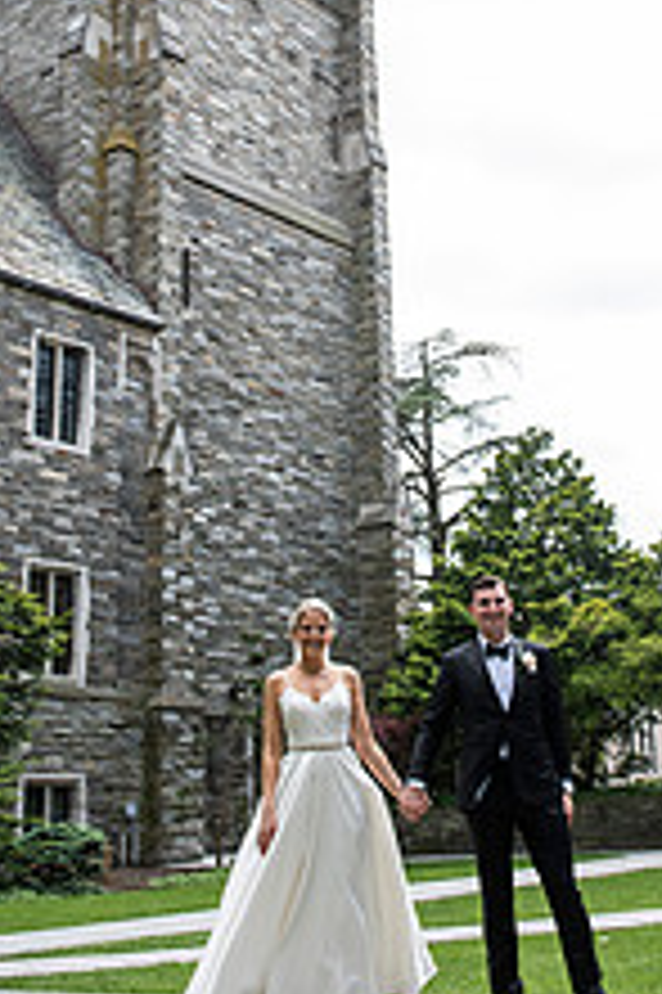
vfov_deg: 35.7
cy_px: 297
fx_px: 1519
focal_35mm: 55
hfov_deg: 24.6
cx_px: 383
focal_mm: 27
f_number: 4
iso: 400
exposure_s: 1/1000
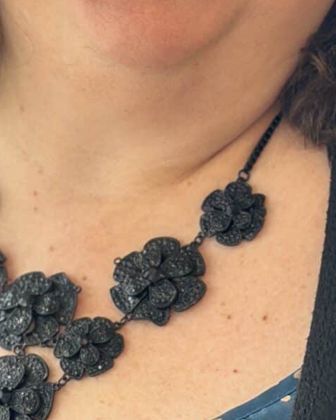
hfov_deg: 7.6
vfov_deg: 9.6
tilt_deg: -7.4
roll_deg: -2.4
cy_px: 188
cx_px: 107
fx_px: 2512
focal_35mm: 202
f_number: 1.78
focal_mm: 6.86
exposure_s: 1/315
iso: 80
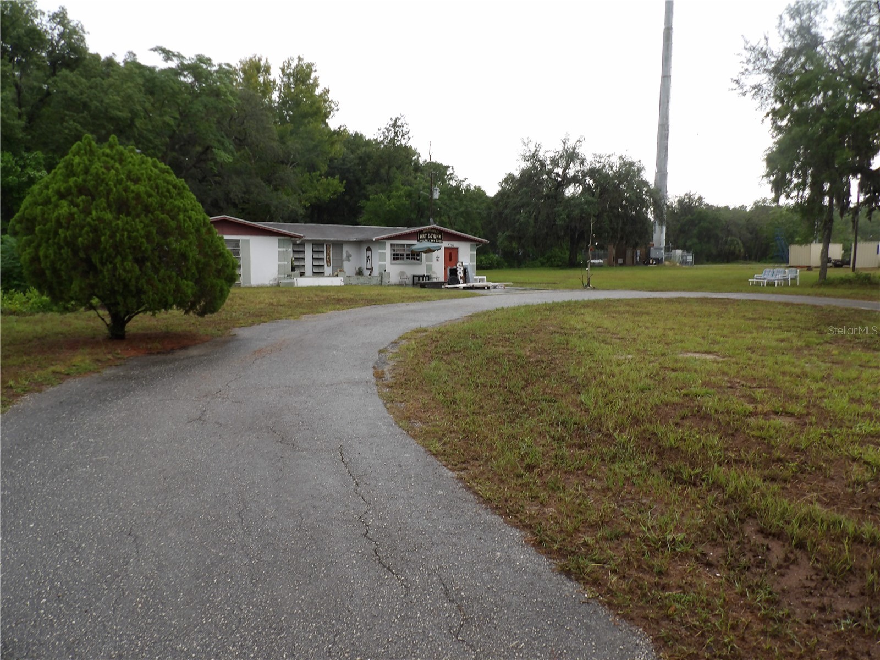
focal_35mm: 24
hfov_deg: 71.6
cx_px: 440
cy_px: 330
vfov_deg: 56.8
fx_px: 610
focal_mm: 4.3
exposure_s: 1/90
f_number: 3.2
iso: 100
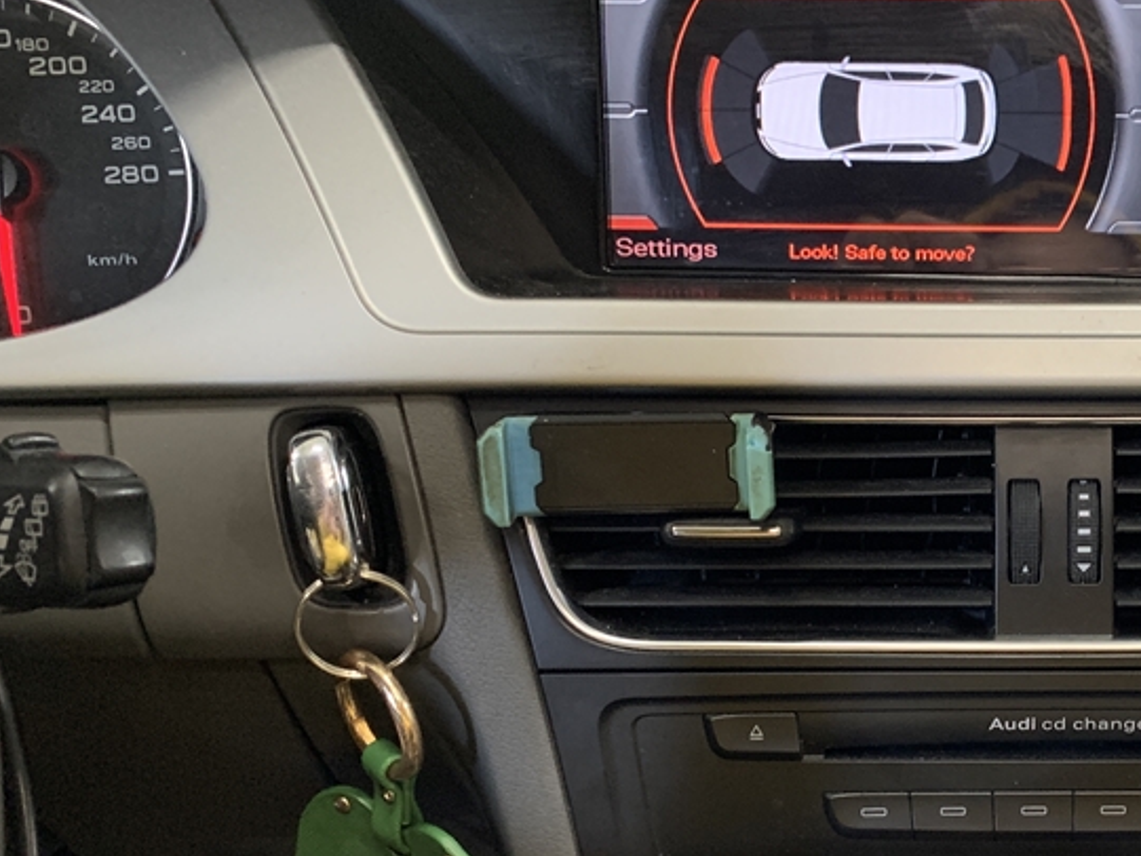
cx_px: 1024
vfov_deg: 30.1
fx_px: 1583
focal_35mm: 48
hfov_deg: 37.1
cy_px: 553
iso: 500
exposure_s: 1/25
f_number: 1.8
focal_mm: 4.25
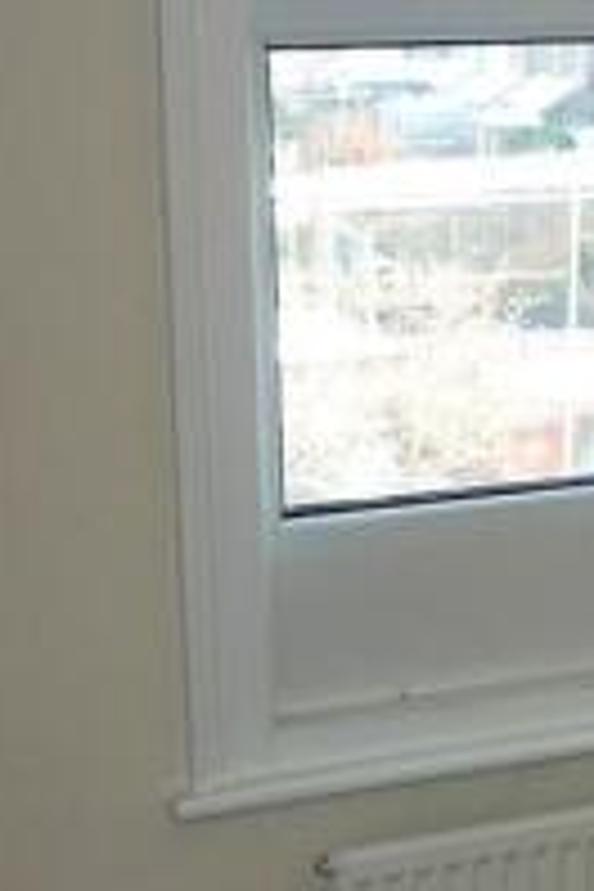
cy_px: 479
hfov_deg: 13.2
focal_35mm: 101
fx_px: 2500
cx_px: 702
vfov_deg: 20.2
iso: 100
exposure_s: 1/80
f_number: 2.8
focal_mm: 5.5
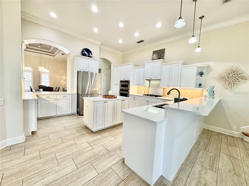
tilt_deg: -5.3
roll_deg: -3.4
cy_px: 93
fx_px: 101
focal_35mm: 14
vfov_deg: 85.7
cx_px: 124
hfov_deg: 102.1
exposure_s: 1/120
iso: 160
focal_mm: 2.22
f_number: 2.2
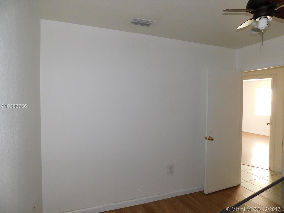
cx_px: 142
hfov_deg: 73.9
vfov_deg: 58.9
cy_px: 106
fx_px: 189
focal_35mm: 23
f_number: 3
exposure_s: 1/30
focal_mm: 4
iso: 200
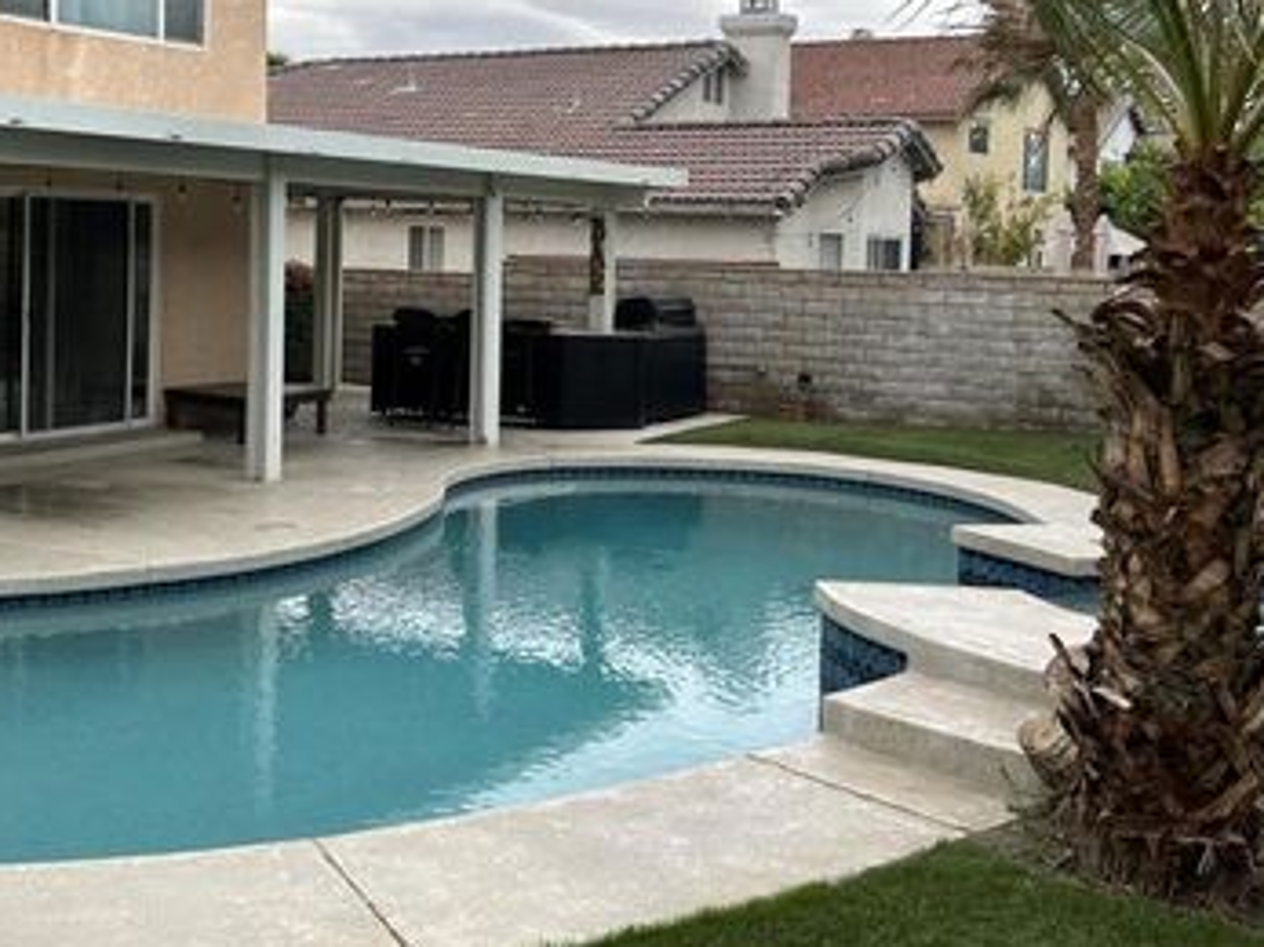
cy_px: 313
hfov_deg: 39.2
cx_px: 430
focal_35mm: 48
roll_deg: -1.3
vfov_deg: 30.0
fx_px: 1752
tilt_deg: -3.0
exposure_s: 1/266
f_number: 1.5
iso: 40
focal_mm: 5.7
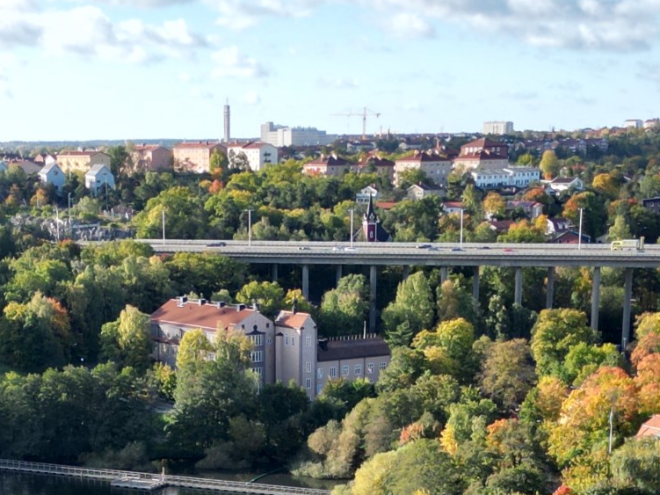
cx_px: 215
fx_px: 1754
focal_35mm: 92
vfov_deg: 15.4
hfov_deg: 21.2
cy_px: 617
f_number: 1.7
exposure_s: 1/1250
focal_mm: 6.72
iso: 100
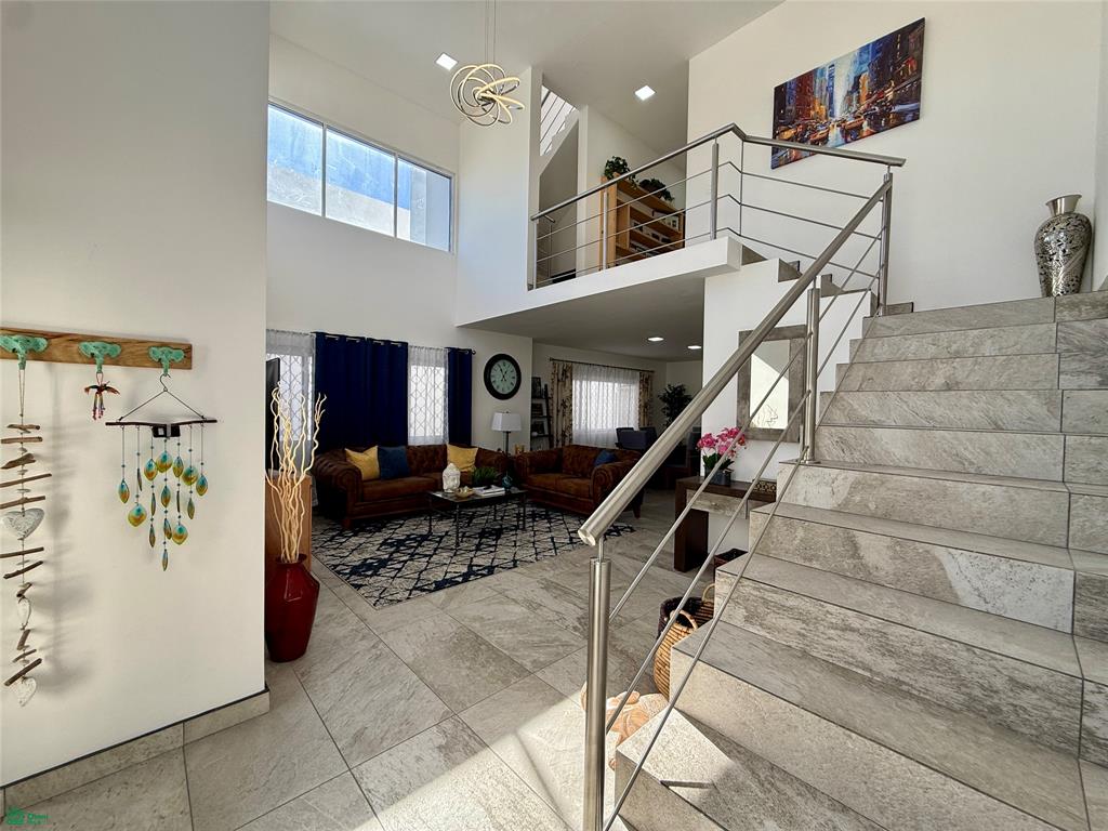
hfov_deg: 102.1
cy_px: 416
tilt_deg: -1.7
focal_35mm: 14
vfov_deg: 85.7
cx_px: 554
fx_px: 448
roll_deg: -1.2
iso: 64
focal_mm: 2.22
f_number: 2.2
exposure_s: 1/188
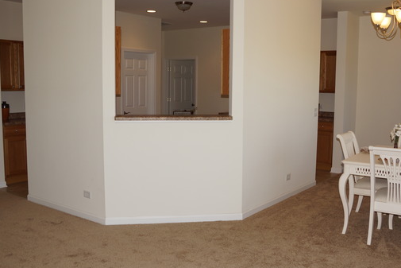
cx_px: 229
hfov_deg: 50.5
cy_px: 126
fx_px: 423
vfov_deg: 35.1
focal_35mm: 38
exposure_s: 1/160
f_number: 4
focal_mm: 20
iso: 100
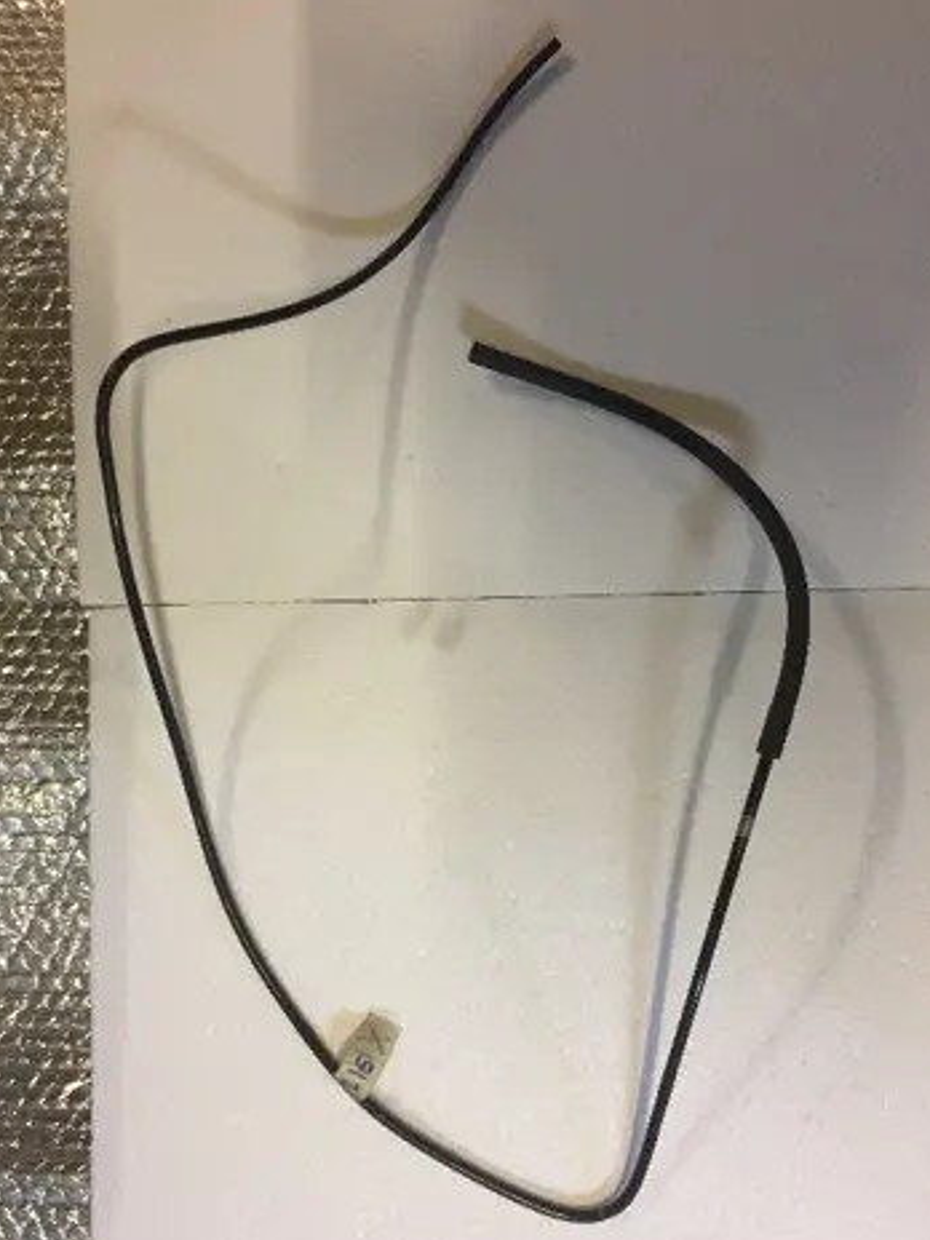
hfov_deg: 46.8
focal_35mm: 30
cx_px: 462
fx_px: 1075
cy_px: 639
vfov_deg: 60.0
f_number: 2.2
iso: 200
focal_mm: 4.15
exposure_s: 1/33
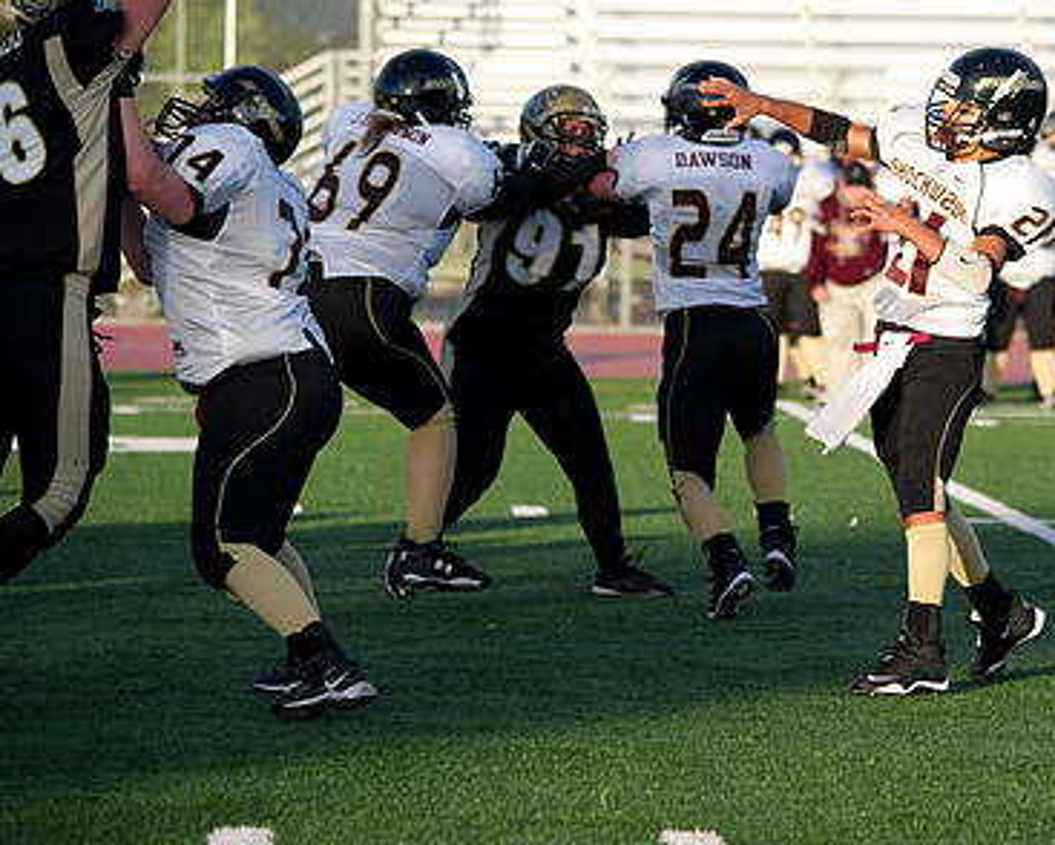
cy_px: 365
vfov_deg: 4.8
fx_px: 10184
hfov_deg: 5.9
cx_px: 788
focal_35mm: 326
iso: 560
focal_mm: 220
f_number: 5.6
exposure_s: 1/1000
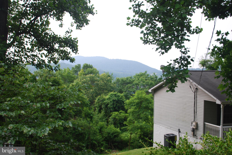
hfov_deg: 37.8
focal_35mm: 52
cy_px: 78
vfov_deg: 25.8
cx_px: 116
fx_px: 339
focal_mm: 35
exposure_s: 1/60
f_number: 6.3
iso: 200
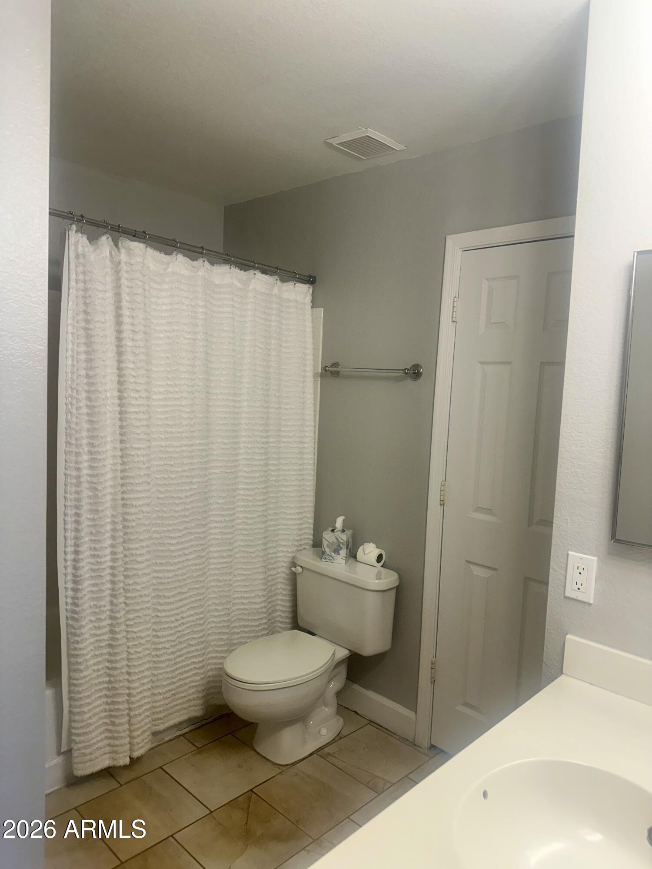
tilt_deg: -4.3
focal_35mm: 24
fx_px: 603
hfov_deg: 56.8
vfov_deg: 71.6
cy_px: 434
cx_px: 326
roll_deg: -3.5
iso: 125
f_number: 1.78
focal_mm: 6.86
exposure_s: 1/120
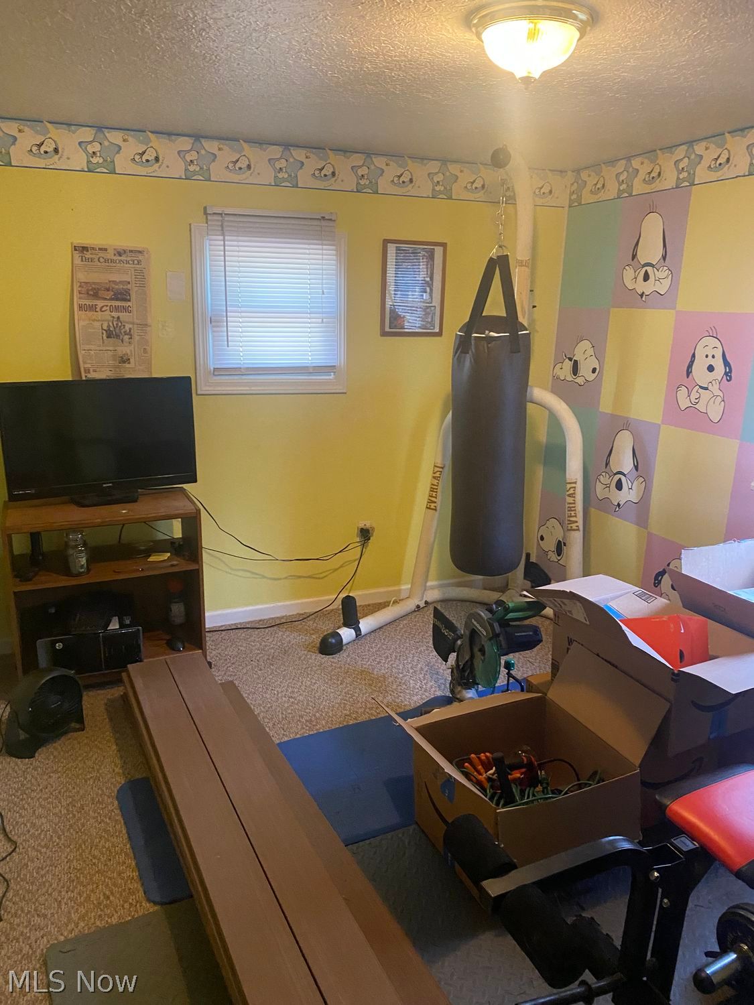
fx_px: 755
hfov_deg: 53.1
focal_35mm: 26
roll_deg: -0.9
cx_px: 377
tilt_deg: -13.7
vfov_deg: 67.3
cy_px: 502
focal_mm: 4.25
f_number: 1.8
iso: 500
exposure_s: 1/60
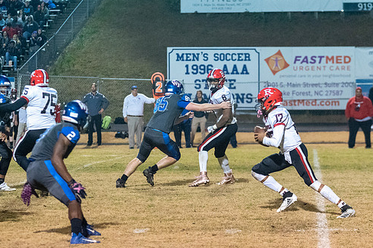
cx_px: 213
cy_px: 102
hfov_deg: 12.3
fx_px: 1730
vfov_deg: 8.2
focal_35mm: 167
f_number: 2.8
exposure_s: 1/800
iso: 8000
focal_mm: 104
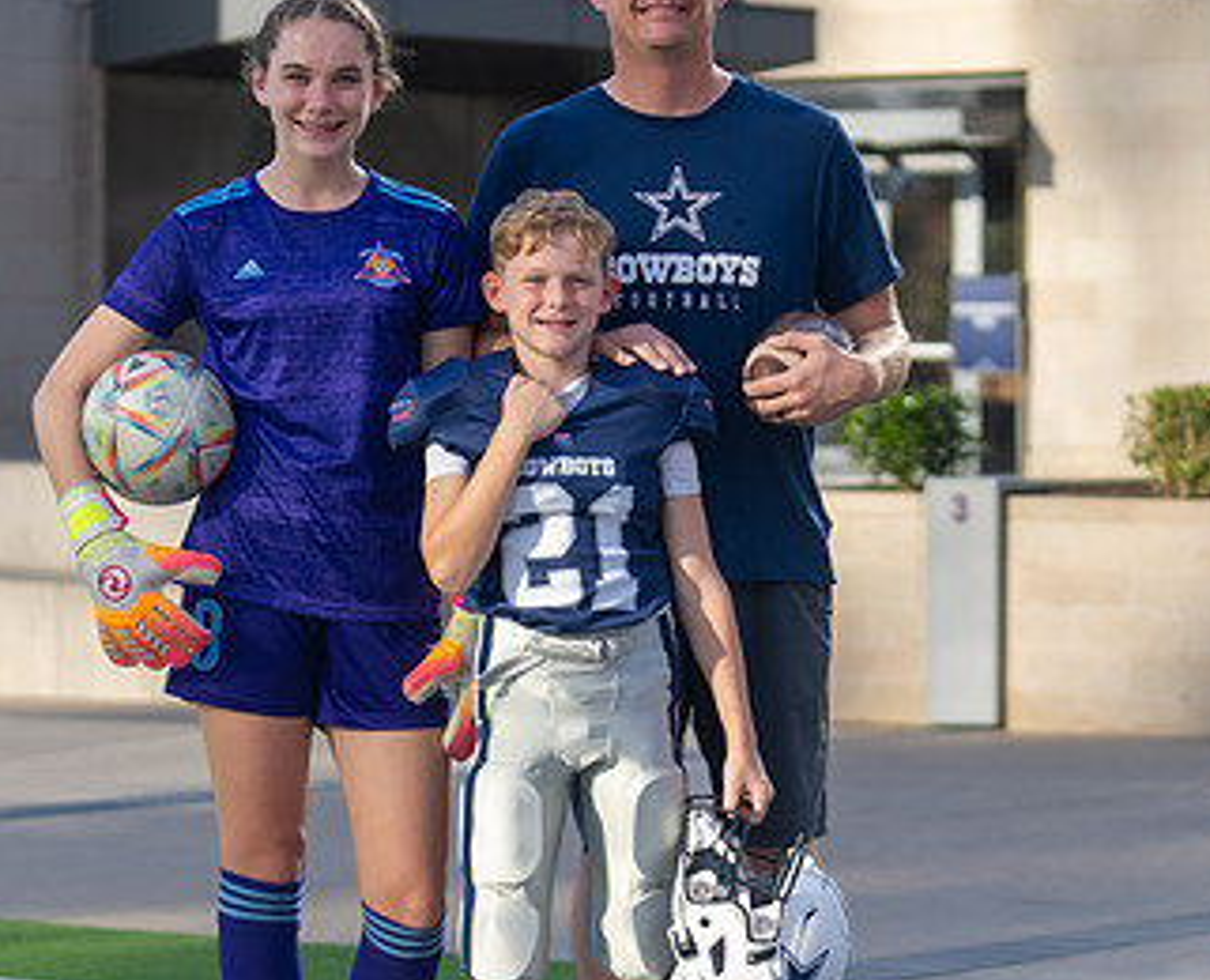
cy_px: 632
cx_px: 543
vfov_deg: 10.9
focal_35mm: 142
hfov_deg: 13.5
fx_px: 5110
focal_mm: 70
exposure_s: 1/640
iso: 100
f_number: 2.8
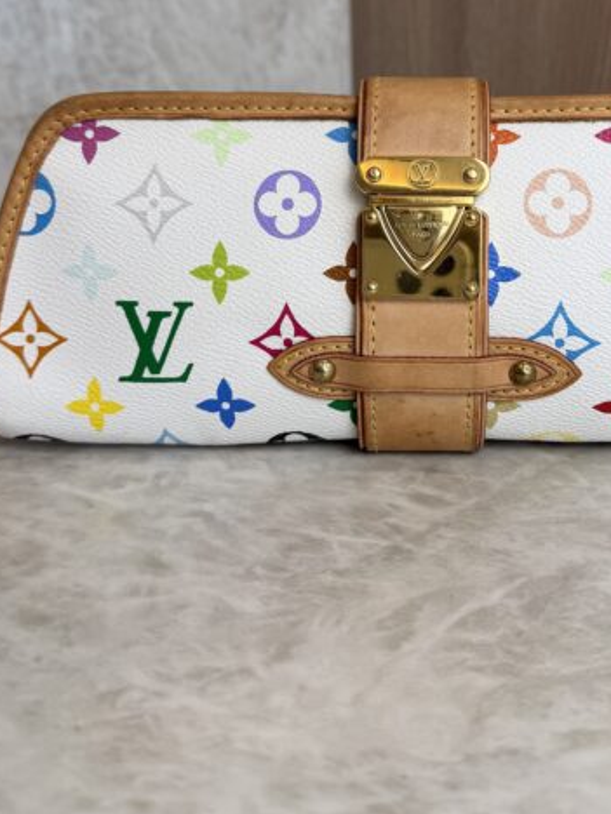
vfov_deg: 45.0
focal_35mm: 41
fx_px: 965
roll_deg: +0.6
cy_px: 263
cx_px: 399
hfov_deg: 34.9
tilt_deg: -13.8
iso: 64
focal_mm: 6.76
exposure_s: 1/181
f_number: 1.78
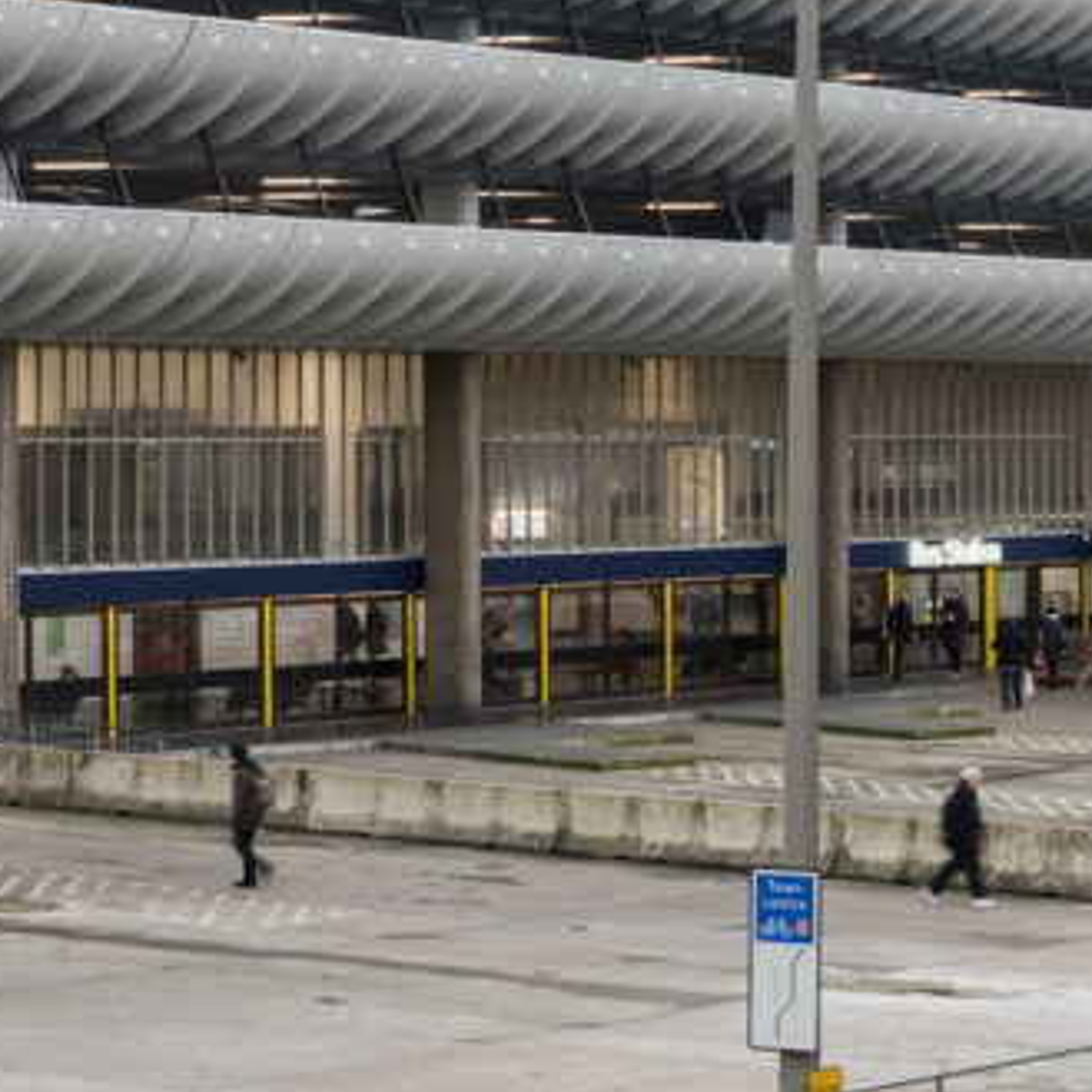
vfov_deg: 13.5
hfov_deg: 13.5
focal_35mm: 129
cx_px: 216
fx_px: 4604
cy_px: 392
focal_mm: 48
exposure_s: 1/20
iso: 100
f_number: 6.3
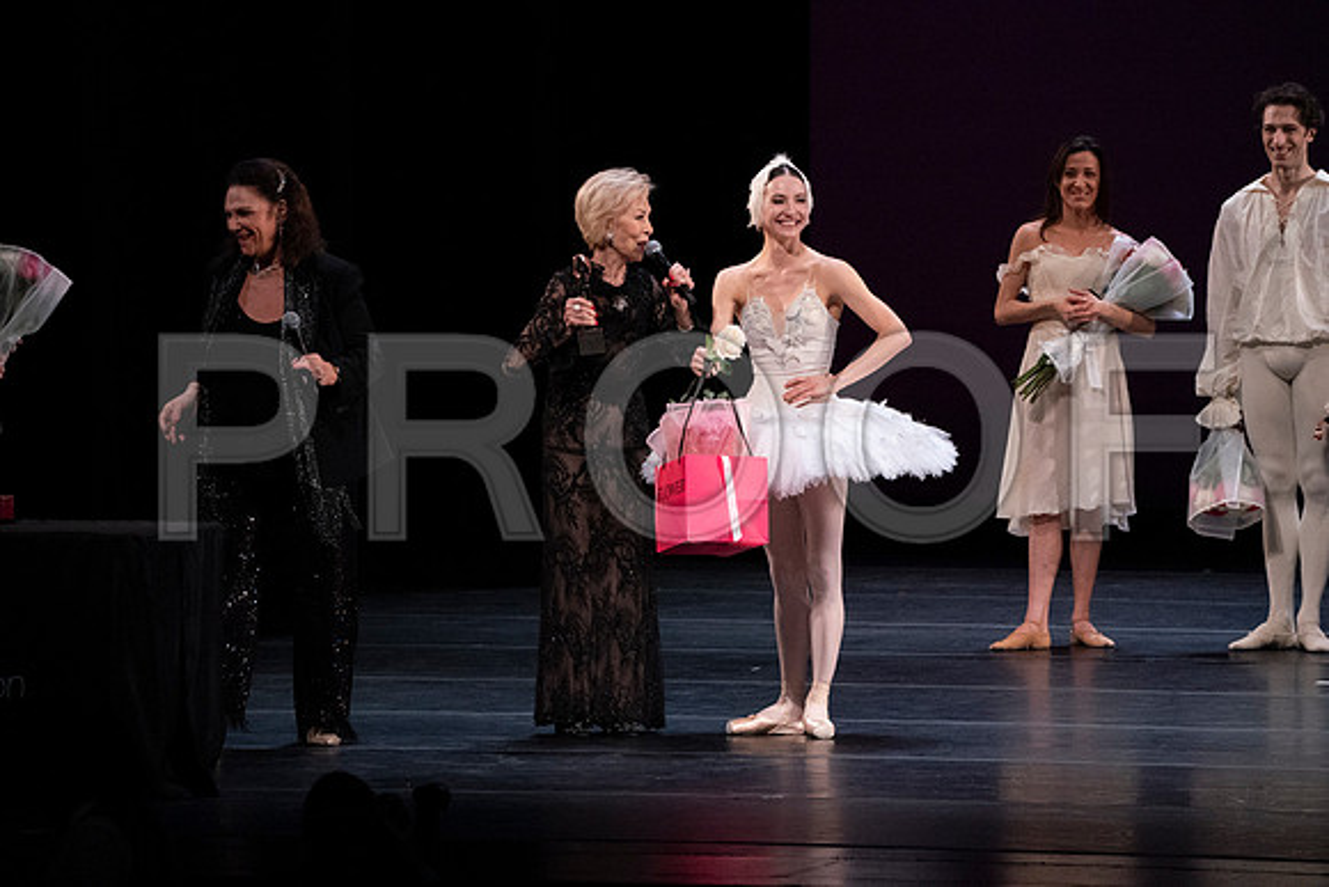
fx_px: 12406
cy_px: 444
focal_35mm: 336
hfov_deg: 6.1
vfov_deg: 4.1
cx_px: 664
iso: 12800
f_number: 11
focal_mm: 336
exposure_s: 1/320
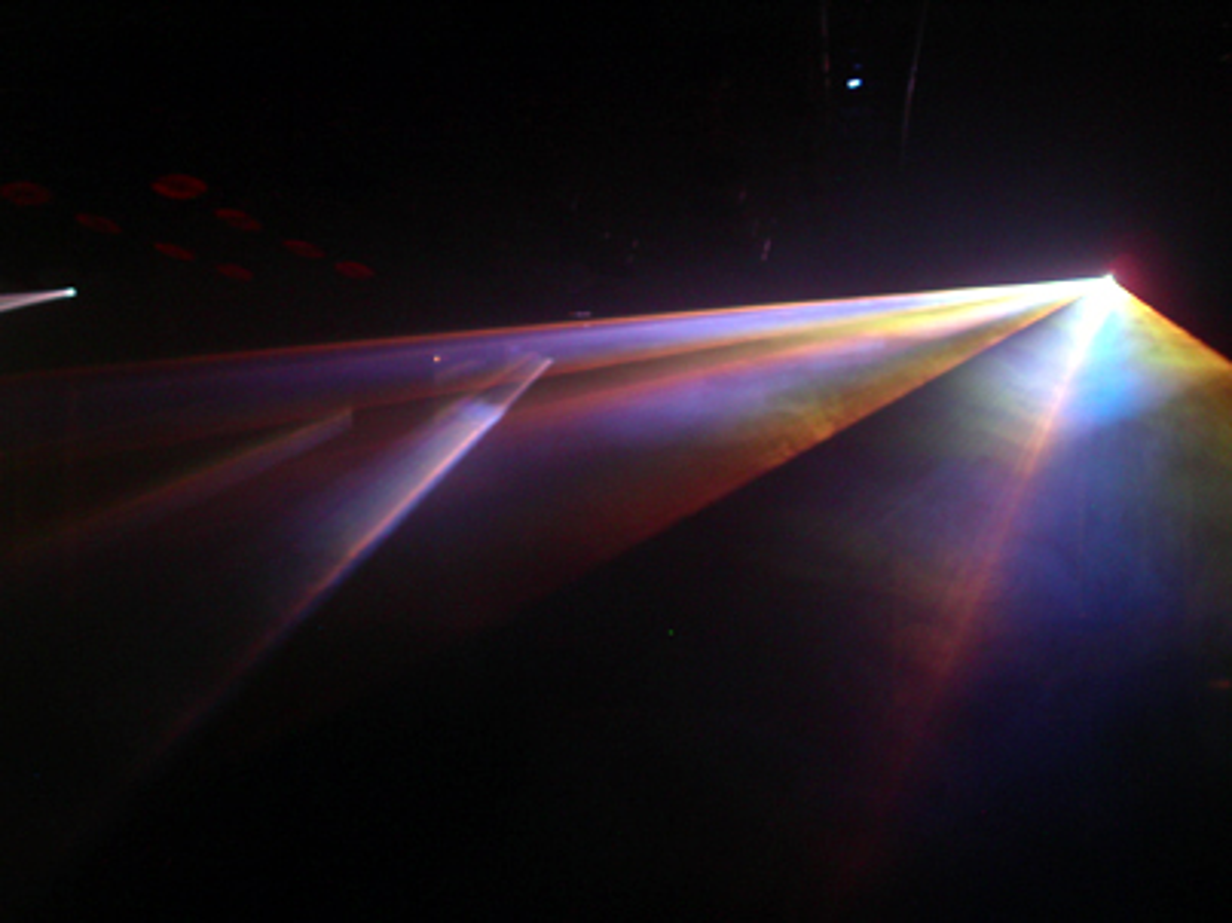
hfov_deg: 49.0
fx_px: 1352
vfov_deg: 37.7
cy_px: 462
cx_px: 616
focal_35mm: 38
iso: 200
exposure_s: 1/2
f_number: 2.8
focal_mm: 7.8
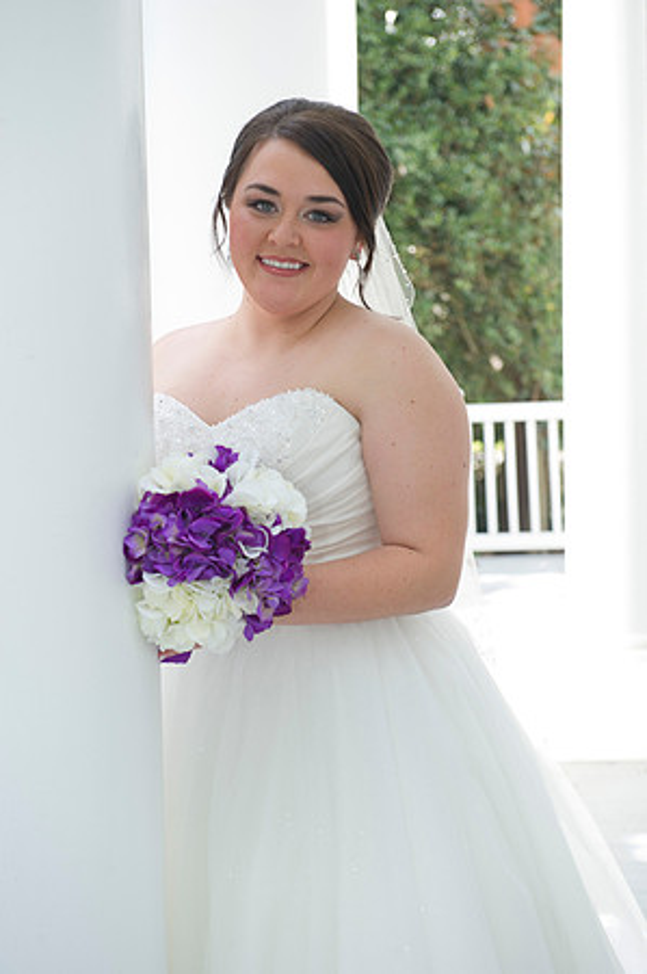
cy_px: 487
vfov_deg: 28.9
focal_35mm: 70
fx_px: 1891
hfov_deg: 19.4
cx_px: 324
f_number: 5.6
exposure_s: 1/100
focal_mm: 70
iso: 320
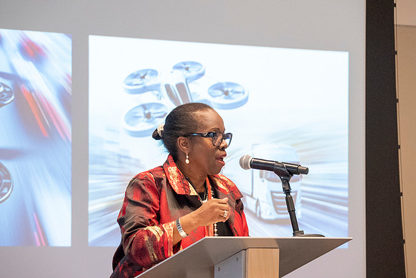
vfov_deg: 5.9
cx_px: 208
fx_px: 2681
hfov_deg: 8.9
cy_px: 139
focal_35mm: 232
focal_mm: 155
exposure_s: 1/50
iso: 5000
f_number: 7.1
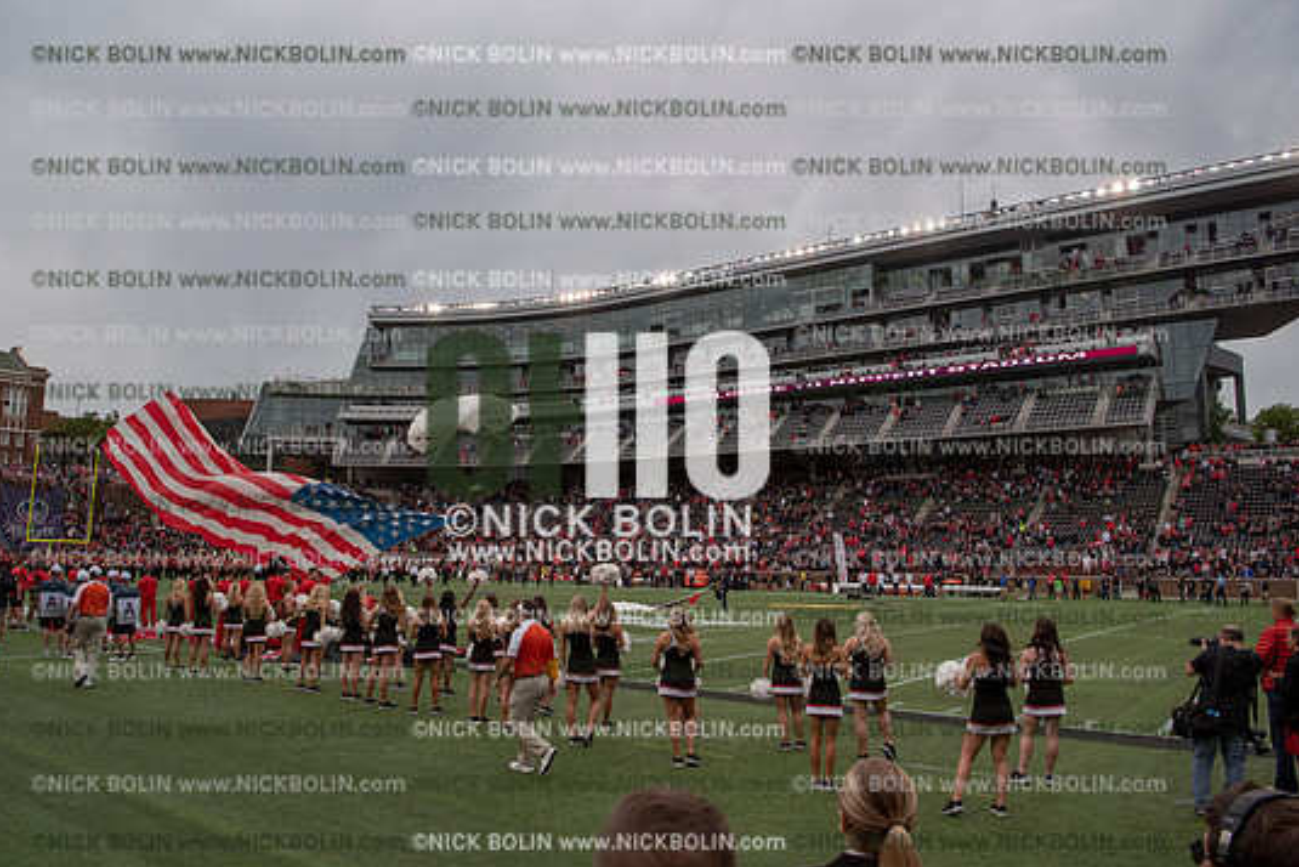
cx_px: 597
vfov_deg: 49.6
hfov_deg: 69.3
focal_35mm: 26
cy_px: 448
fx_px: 938
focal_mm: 24
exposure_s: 1/2000
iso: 250
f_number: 5
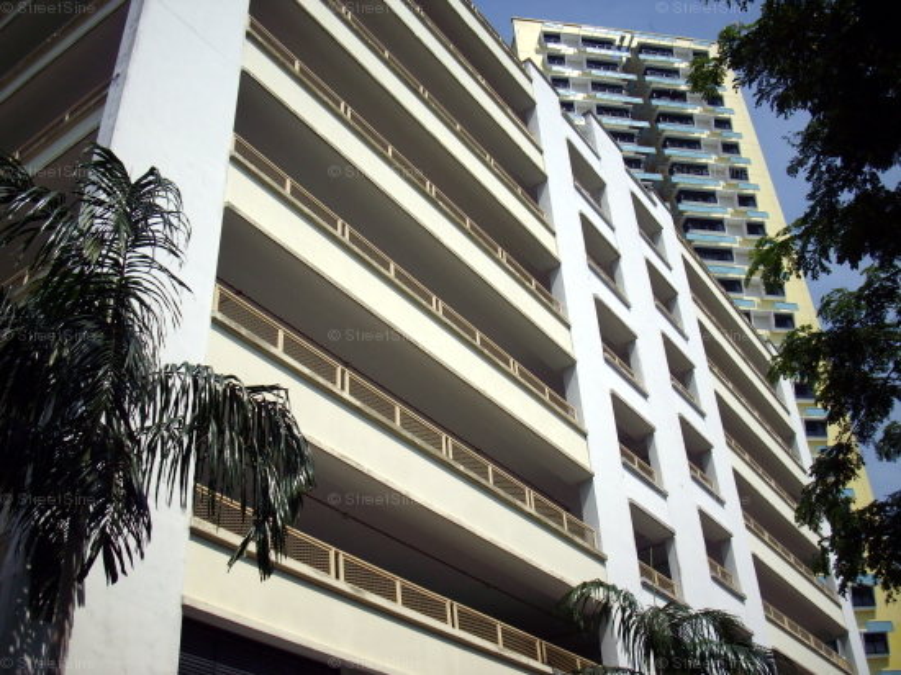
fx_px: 963
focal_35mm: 37
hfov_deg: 50.2
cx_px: 450
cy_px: 338
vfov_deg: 38.6
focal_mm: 6.2
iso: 80
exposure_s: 1/800
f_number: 5.6
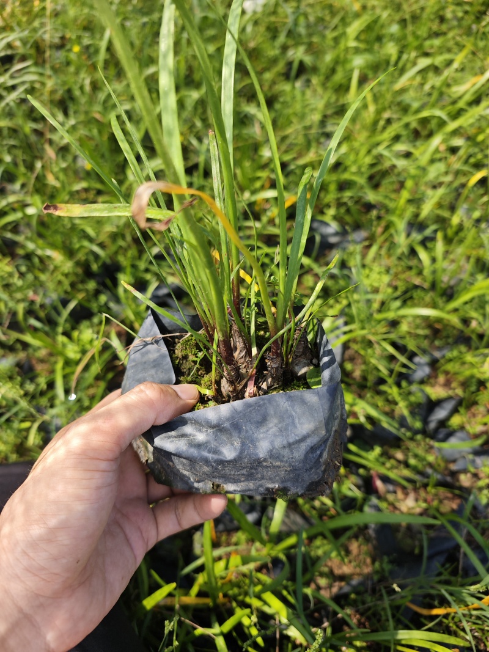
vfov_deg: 73.9
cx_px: 244
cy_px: 326
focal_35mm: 23
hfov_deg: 58.9
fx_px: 433
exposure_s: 1/640
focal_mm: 6.55
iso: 50
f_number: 1.6
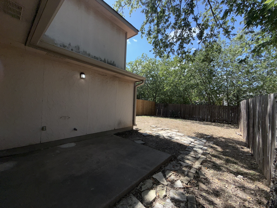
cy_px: 104
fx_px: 112
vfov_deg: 85.7
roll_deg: -3.0
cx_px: 138
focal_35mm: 14
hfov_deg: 102.1
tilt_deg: +0.3
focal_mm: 2.22
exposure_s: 1/942
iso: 16
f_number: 2.2
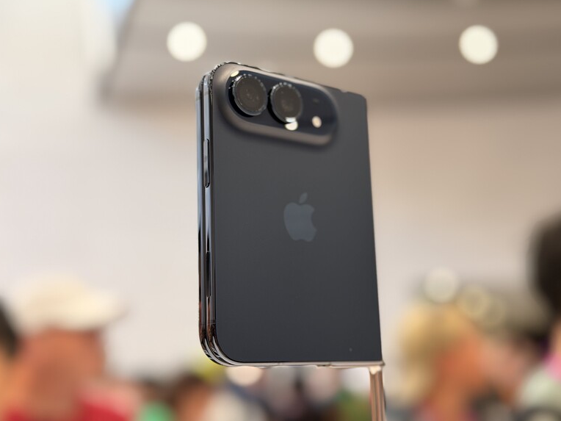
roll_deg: +2.1
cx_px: 282
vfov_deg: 29.7
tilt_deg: +14.0
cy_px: 208
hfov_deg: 38.9
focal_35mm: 49
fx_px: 794
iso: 125
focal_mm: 6.76
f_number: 1.78
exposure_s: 1/75
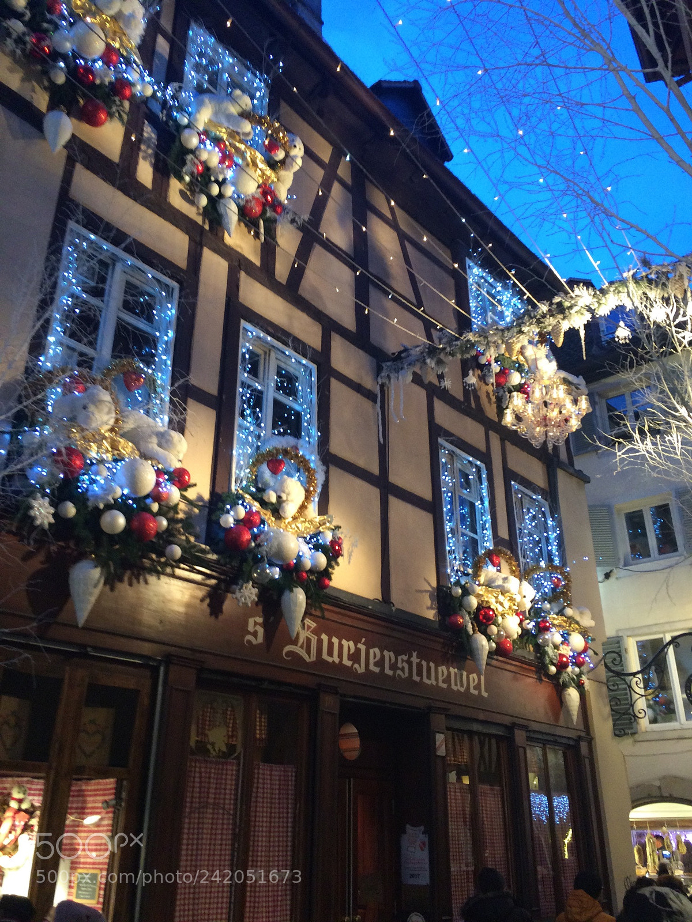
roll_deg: +1.0
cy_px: 461
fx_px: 773
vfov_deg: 61.7
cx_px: 346
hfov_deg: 48.2
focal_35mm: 29
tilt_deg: +24.0
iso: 200
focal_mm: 4.15
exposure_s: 1/33
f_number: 2.2
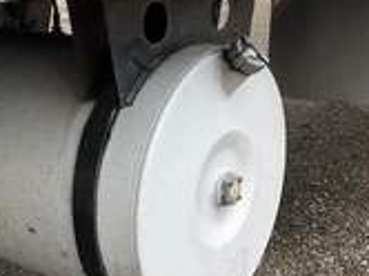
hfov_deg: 27.1
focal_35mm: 70
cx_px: 58
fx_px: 745
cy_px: 140
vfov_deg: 21.0
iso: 25
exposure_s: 1/122
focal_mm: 3
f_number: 1.8
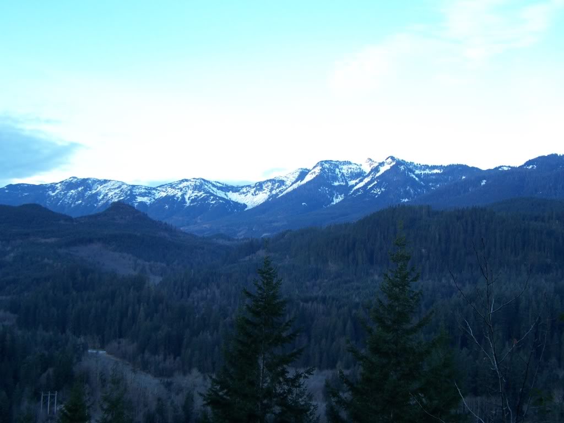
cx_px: 282
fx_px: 619
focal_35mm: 38
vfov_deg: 37.7
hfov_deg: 49.0
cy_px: 212
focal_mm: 6.3
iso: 80
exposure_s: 1/90
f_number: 2.8
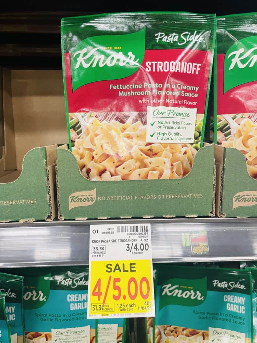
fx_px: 257
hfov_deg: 53.1
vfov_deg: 67.3
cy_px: 172
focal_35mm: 26
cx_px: 128
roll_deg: +0.4
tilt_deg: -11.5
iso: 100
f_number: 1.6
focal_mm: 4.2
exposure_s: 1/65
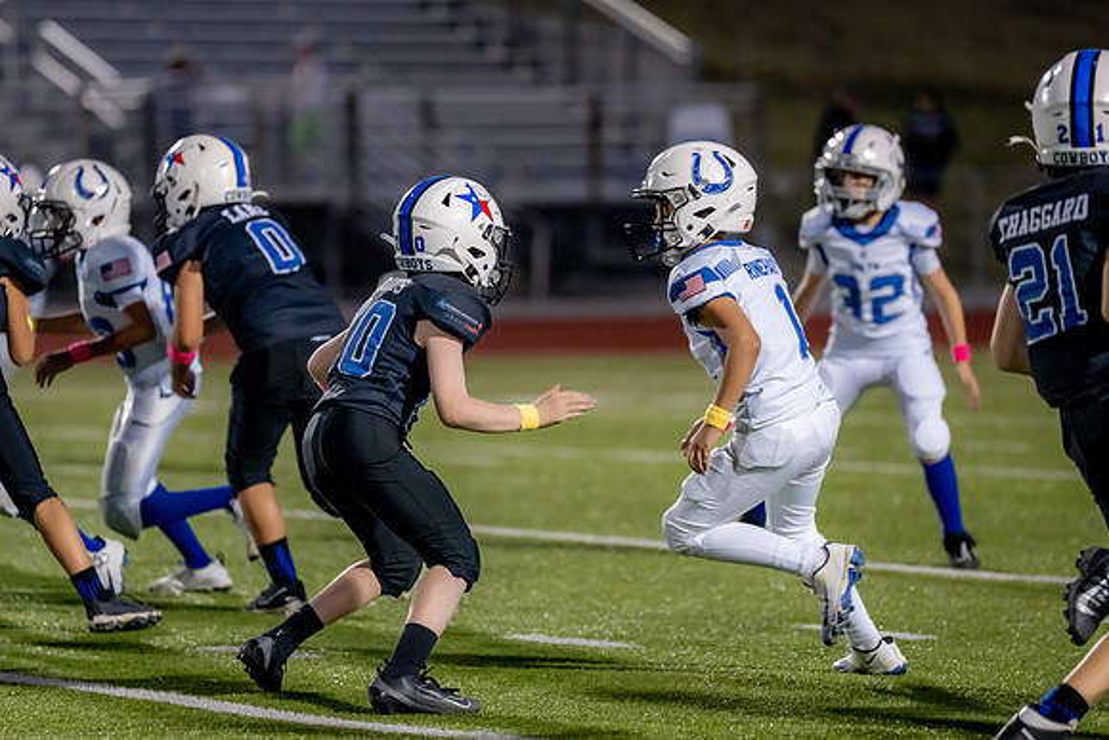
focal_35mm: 266
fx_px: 8194
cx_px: 473
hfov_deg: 7.7
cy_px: 377
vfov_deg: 5.2
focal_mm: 200
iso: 2500
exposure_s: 1/1000
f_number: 2.8
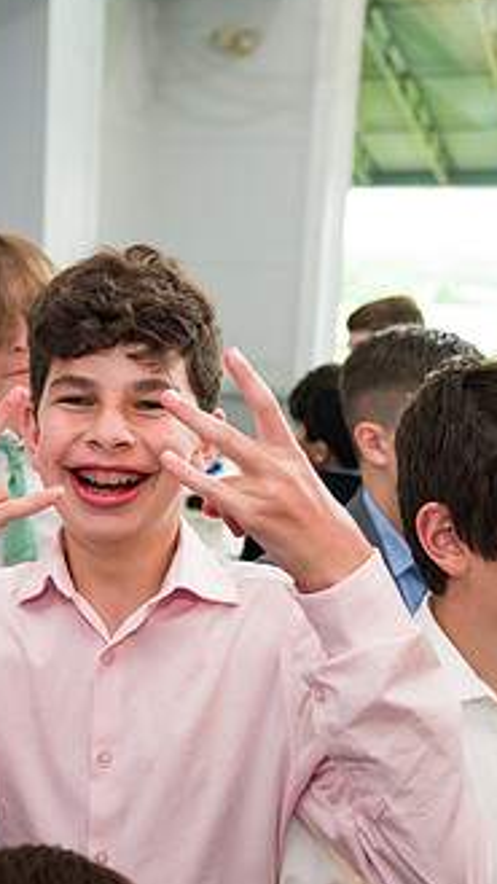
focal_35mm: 48
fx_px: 1125
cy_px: 478
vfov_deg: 42.9
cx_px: 99
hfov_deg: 24.5
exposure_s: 1/200
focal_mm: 26
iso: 400
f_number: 3.2
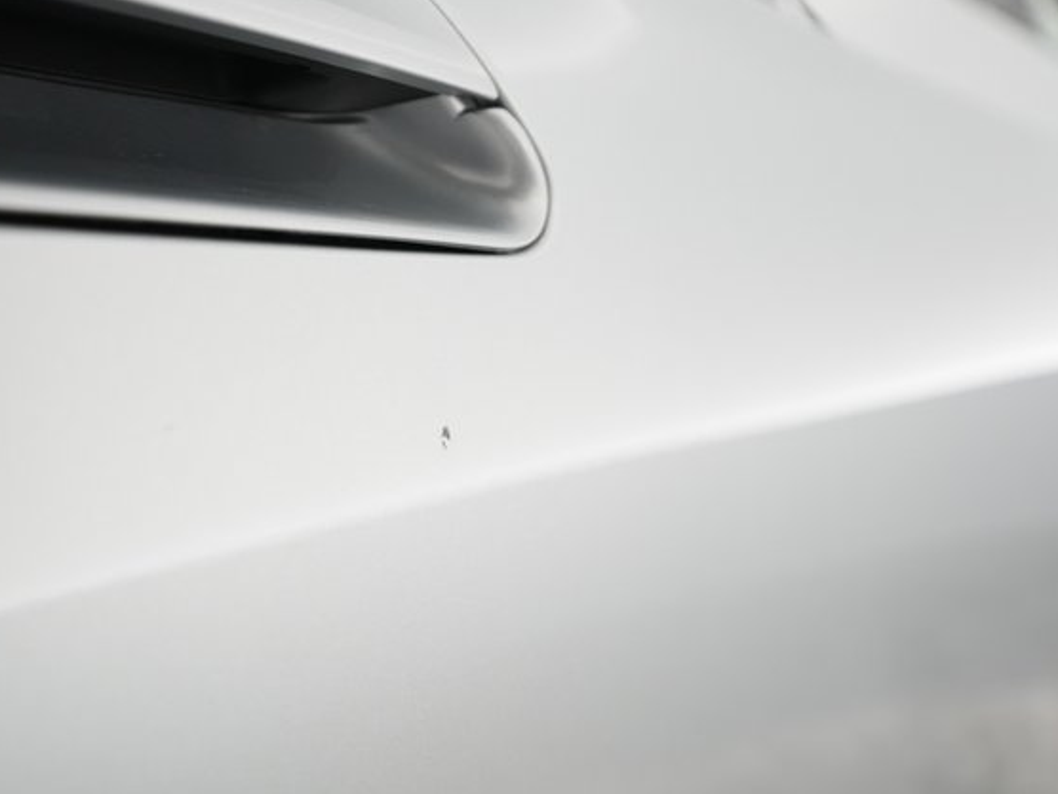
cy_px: 394
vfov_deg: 45.4
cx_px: 493
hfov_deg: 58.3
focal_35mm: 31
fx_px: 947
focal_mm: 28
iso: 3200
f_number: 4.5
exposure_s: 1/125
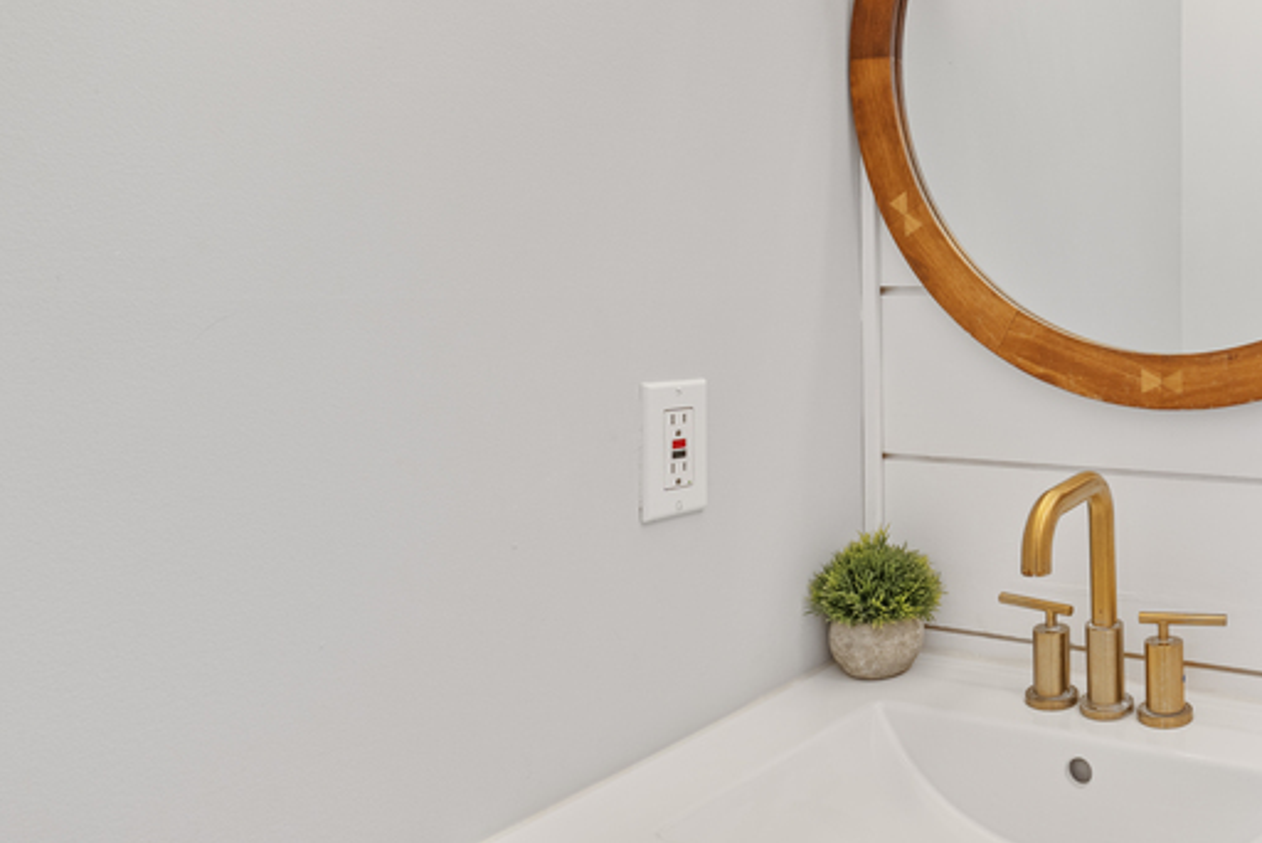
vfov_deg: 43.2
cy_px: 304
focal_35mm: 30
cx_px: 1112
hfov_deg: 54.7
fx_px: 1052
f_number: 8
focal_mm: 15
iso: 320
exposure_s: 1/8
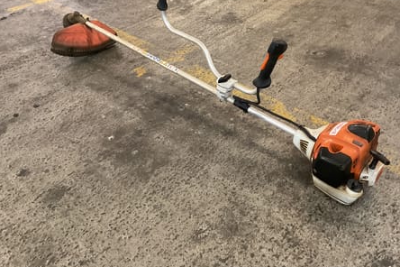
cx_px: 223
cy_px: 103
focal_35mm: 34
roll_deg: -0.1
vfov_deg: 38.7
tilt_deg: -35.8
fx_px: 378
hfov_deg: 55.7
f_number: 1.8
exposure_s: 1/30
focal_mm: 3
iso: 400
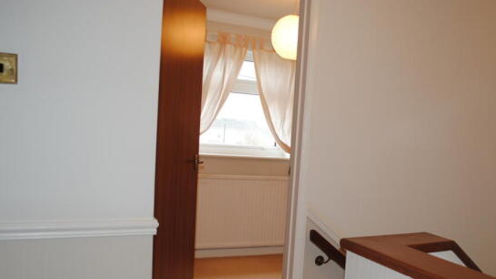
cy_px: 196
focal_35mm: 34
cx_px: 281
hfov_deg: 57.8
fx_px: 447
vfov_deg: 34.1
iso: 200
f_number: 3.5
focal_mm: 18
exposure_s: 1/60
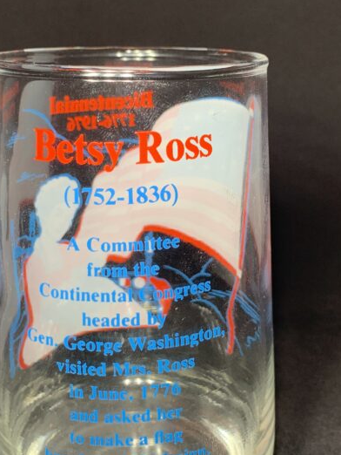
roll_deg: +0.7
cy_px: 179
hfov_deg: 28.5
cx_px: 143
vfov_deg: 37.3
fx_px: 669
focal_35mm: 51
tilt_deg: -12.4
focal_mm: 4.25
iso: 80
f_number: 1.8
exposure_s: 1/121
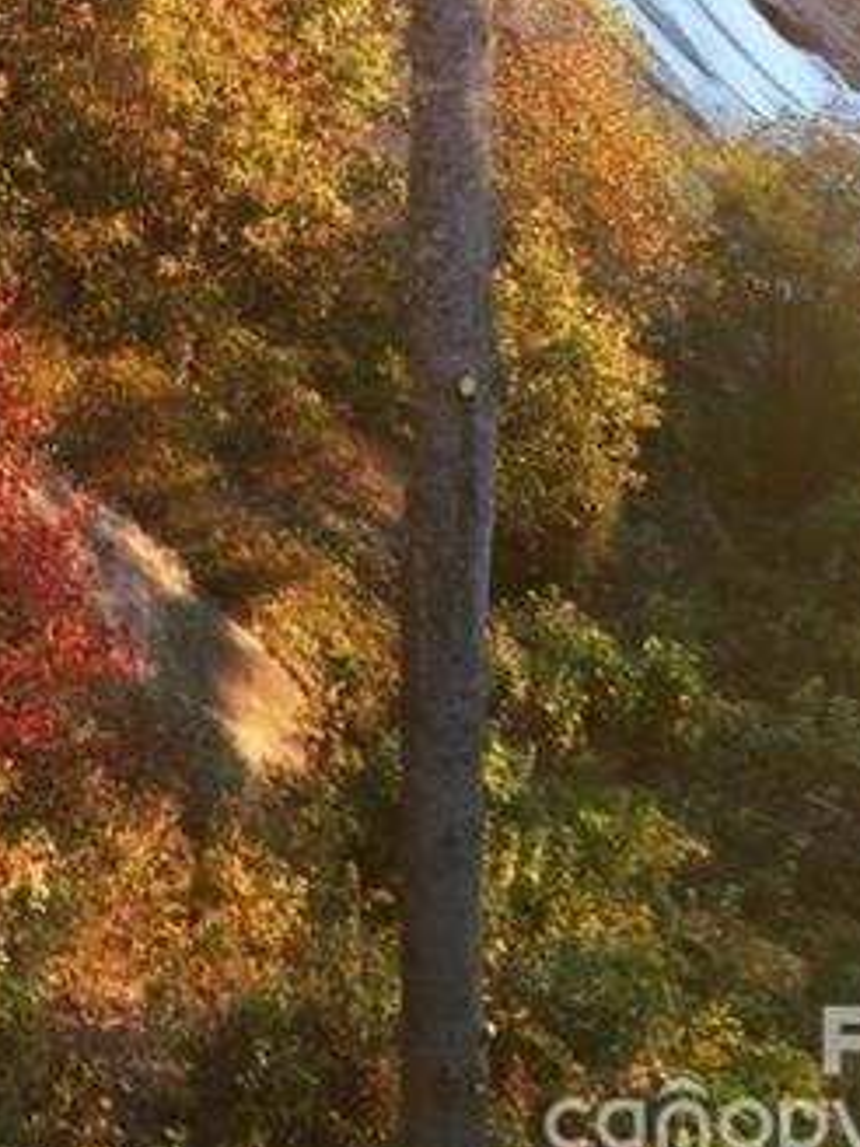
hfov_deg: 21.3
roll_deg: +0.5
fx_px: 2253
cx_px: 129
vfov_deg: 26.2
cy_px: -143
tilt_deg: -17.6
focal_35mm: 68
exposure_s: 1/60
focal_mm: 4.15
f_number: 2.2
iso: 32
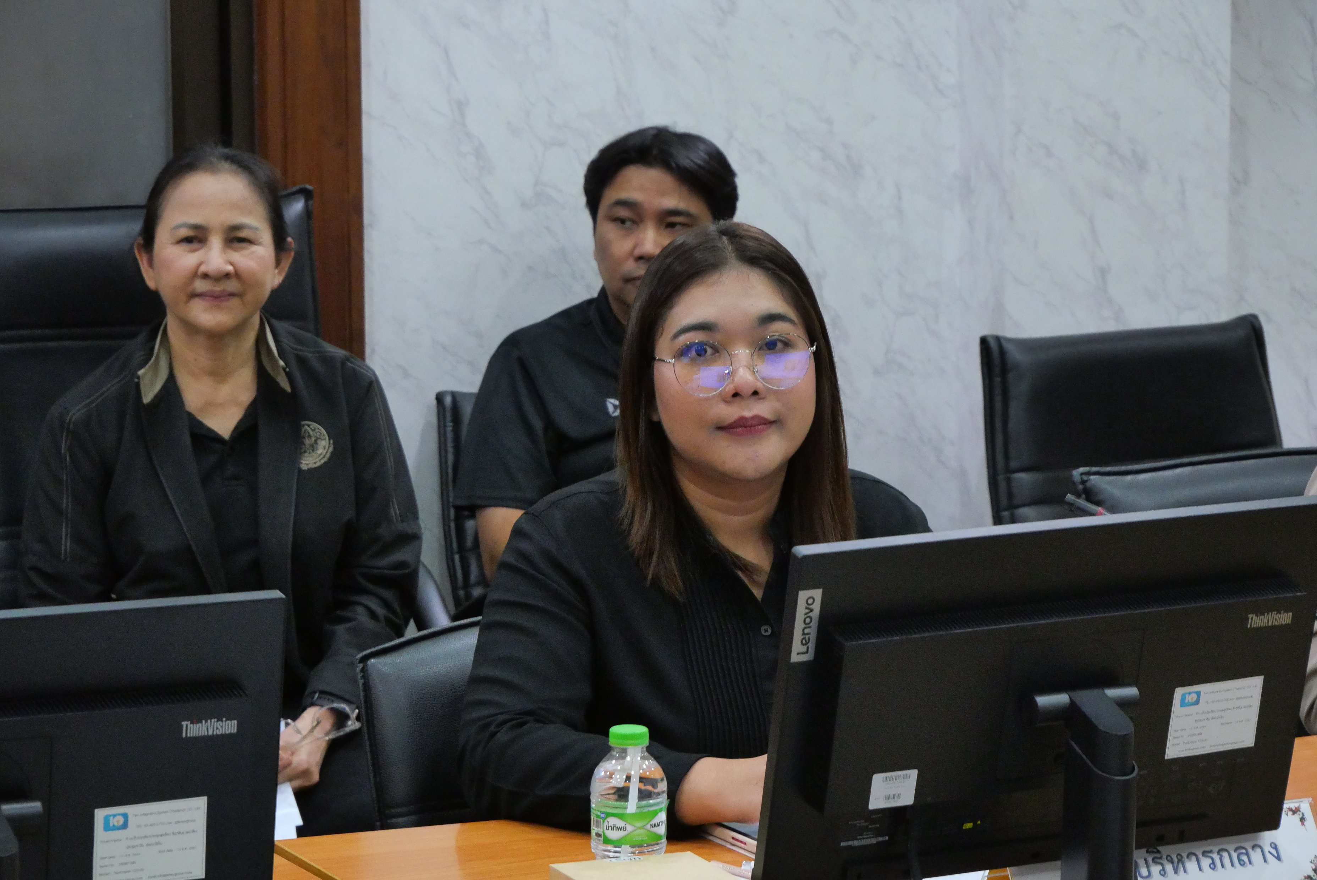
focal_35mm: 124
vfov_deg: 11.1
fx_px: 4539
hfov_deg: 16.5
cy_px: 440
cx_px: 658
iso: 3200
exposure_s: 1/50
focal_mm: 60
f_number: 5.6
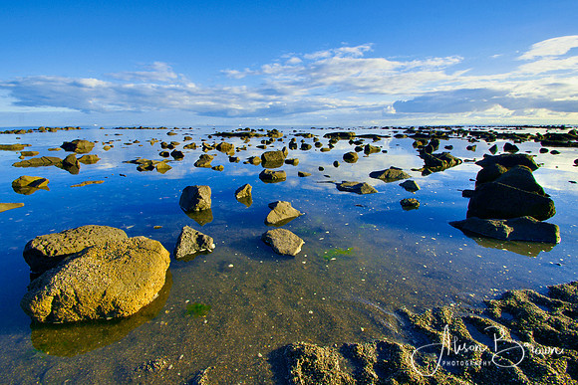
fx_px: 241
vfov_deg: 77.4
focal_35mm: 15
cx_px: 289
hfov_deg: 100.4
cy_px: 192
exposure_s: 1/125
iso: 200
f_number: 10
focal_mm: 10
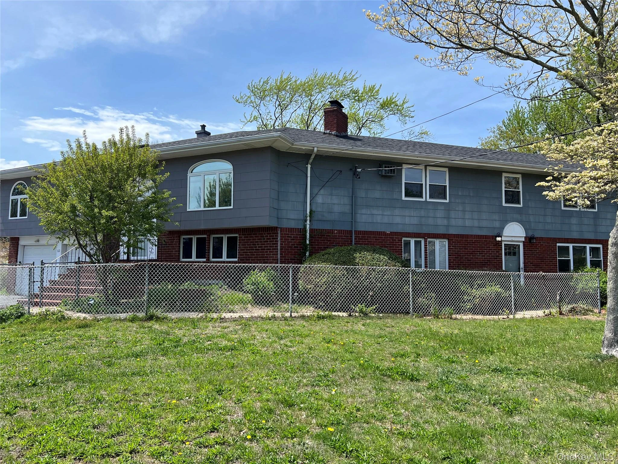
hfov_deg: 67.3
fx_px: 464
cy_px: 232
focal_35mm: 26
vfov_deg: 53.1
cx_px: 309
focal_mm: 5.7
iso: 50
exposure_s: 1/2571
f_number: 1.5
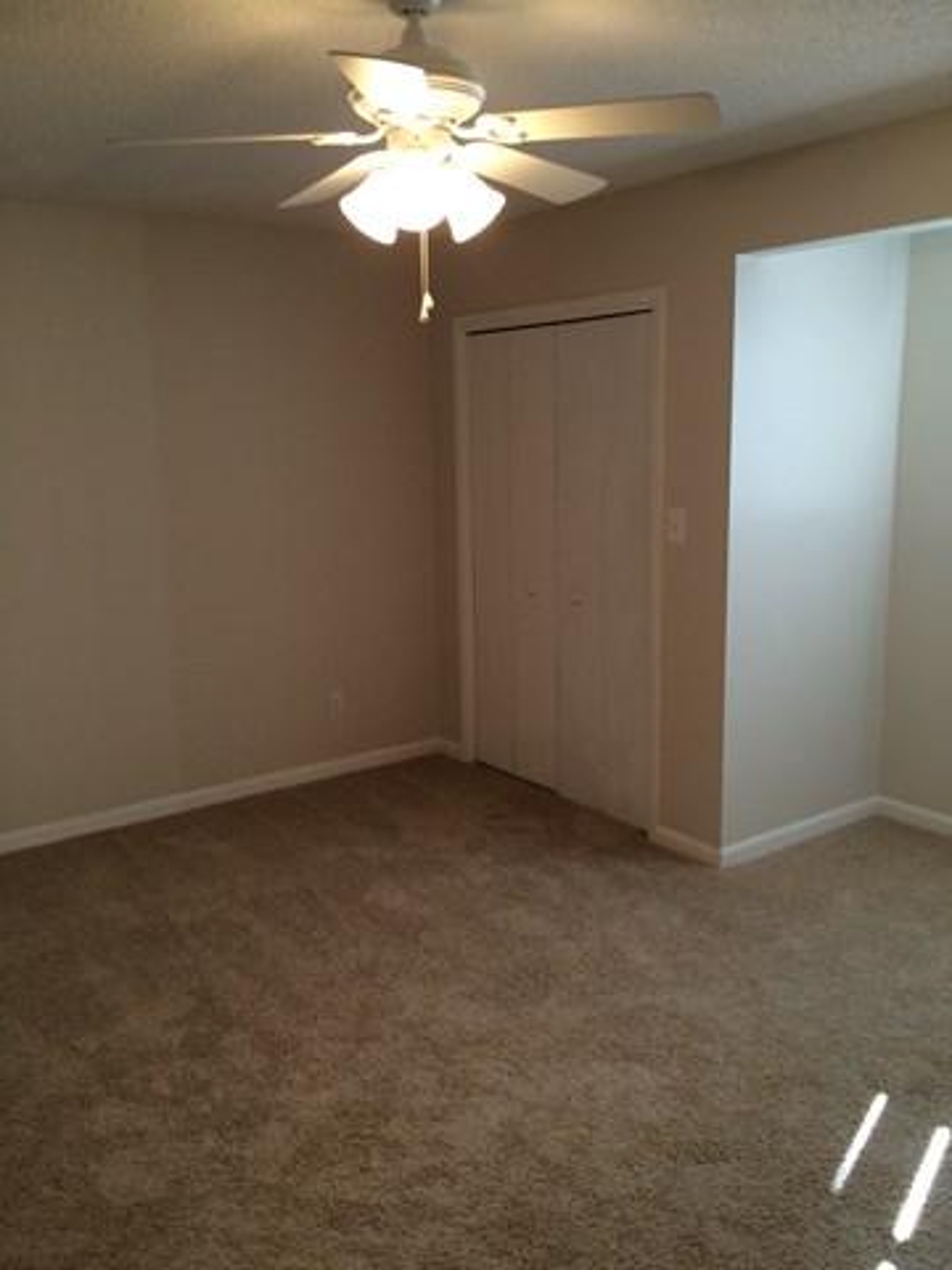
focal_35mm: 29
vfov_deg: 61.7
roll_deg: +1.4
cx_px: 476
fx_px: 1063
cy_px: 635
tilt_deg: -12.2
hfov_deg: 48.2
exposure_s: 1/30
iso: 50
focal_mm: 4.15
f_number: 2.2
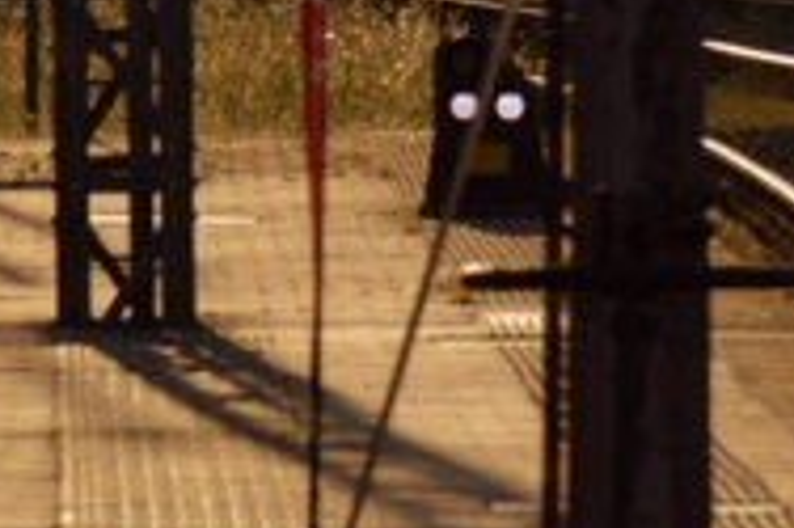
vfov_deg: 1.0
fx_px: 29572
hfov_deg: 1.5
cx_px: 557
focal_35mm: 1342
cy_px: -222
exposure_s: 1/2000
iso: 360
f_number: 8
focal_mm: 140
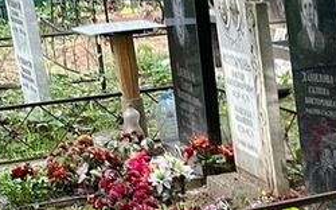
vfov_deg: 10.9
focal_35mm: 113
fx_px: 1034
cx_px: 372
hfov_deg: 17.8
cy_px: 355
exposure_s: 1/73
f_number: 1.6
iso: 125
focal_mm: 4.2
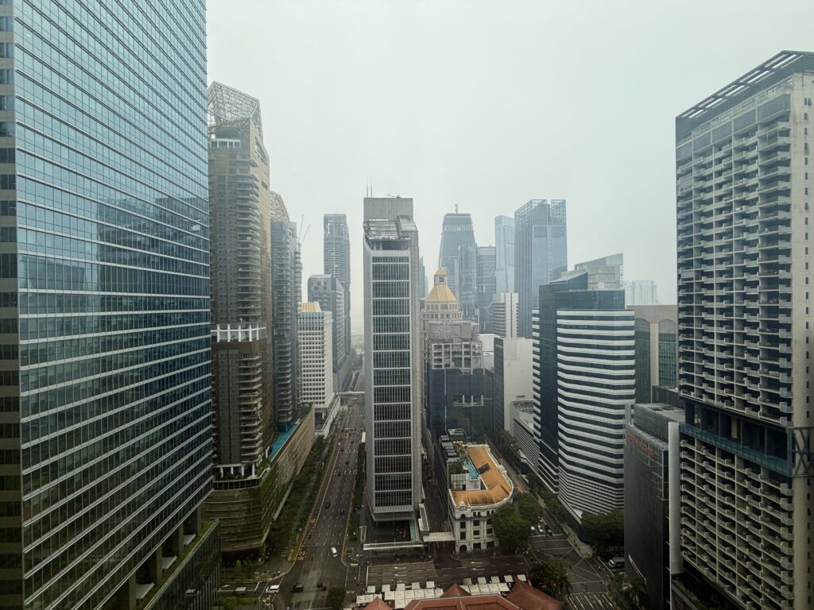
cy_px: 305
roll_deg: +1.3
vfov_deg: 85.7
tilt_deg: -0.8
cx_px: 407
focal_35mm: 14
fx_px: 329
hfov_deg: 102.1
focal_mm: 2.22
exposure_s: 1/241
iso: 40
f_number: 2.2
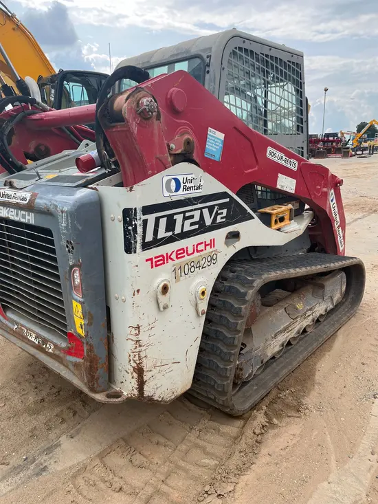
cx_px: 189
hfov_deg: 53.1
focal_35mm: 26
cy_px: 252
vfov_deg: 67.3
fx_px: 378
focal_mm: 5.1
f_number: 1.6
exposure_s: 1/1163
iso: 50
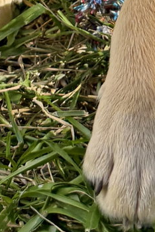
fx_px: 980
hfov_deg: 9.0
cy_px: -179
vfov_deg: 12.4
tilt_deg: -22.5
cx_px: 81
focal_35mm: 152
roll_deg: -10.2
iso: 100
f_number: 1.78
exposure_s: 1/555
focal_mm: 6.76
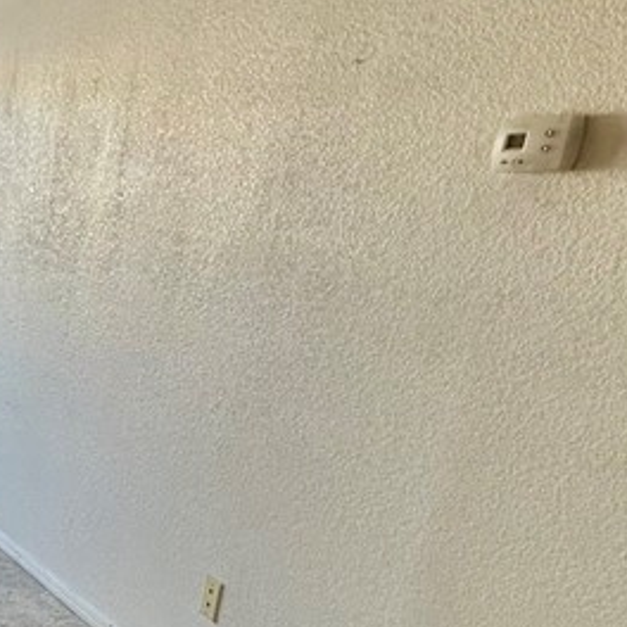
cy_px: 454
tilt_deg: -15.8
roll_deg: +0.1
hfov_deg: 23.8
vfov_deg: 34.8
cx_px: -416
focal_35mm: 48
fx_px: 984
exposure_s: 1/120
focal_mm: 2.22
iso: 100
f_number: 2.2
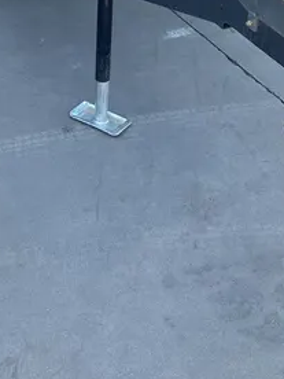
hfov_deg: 21.3
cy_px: -119
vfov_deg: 24.4
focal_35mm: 69
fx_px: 755
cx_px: 110
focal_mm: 5.96
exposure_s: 1/679
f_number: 1.6
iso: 50
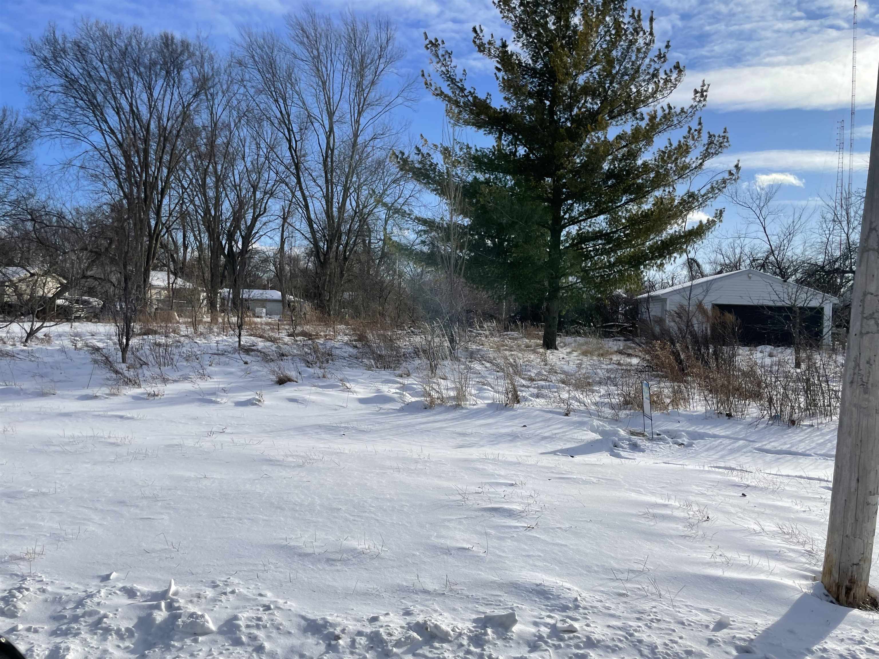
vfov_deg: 53.1
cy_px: 330
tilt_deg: +0.0
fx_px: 660
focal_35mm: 26
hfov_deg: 67.3
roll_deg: -5.6
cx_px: 440
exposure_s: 1/6494
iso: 32
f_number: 1.6
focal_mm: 4.2
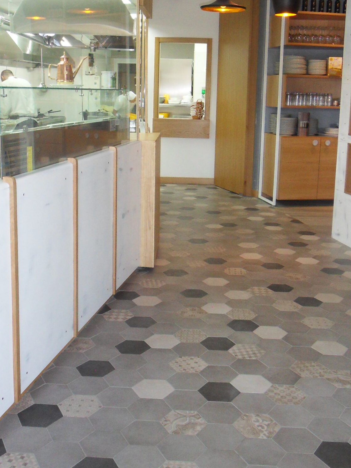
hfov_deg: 35.1
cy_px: 195
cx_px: 183
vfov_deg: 45.6
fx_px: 554
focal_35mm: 41
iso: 240
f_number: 3.3
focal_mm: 4.2
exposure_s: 1/45
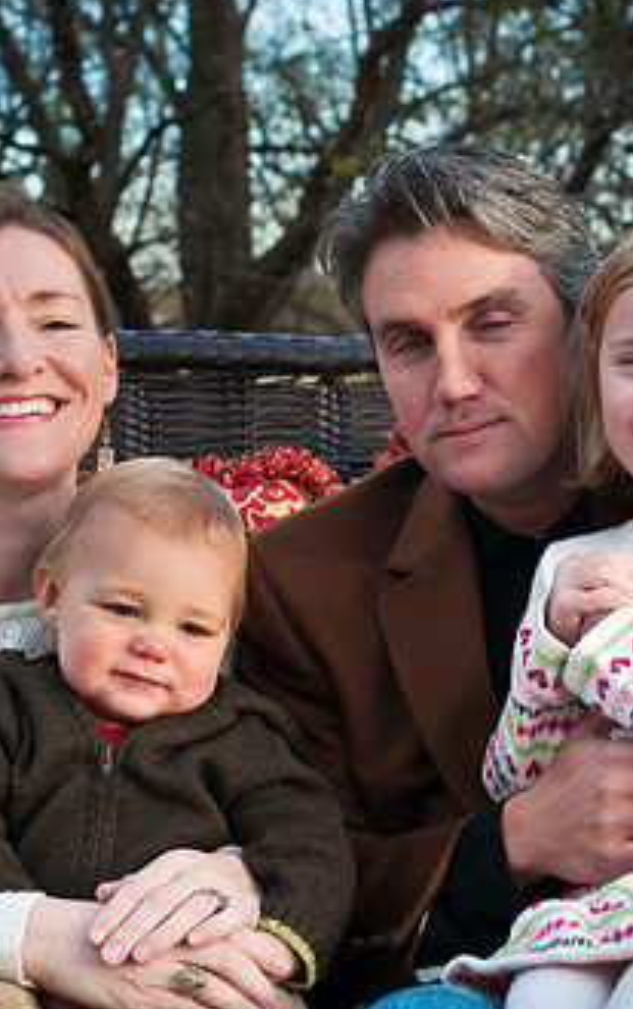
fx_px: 2863
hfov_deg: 12.6
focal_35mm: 104
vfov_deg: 20.0
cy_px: 572
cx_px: 307
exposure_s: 1/200
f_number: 7.1
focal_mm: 50
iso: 200
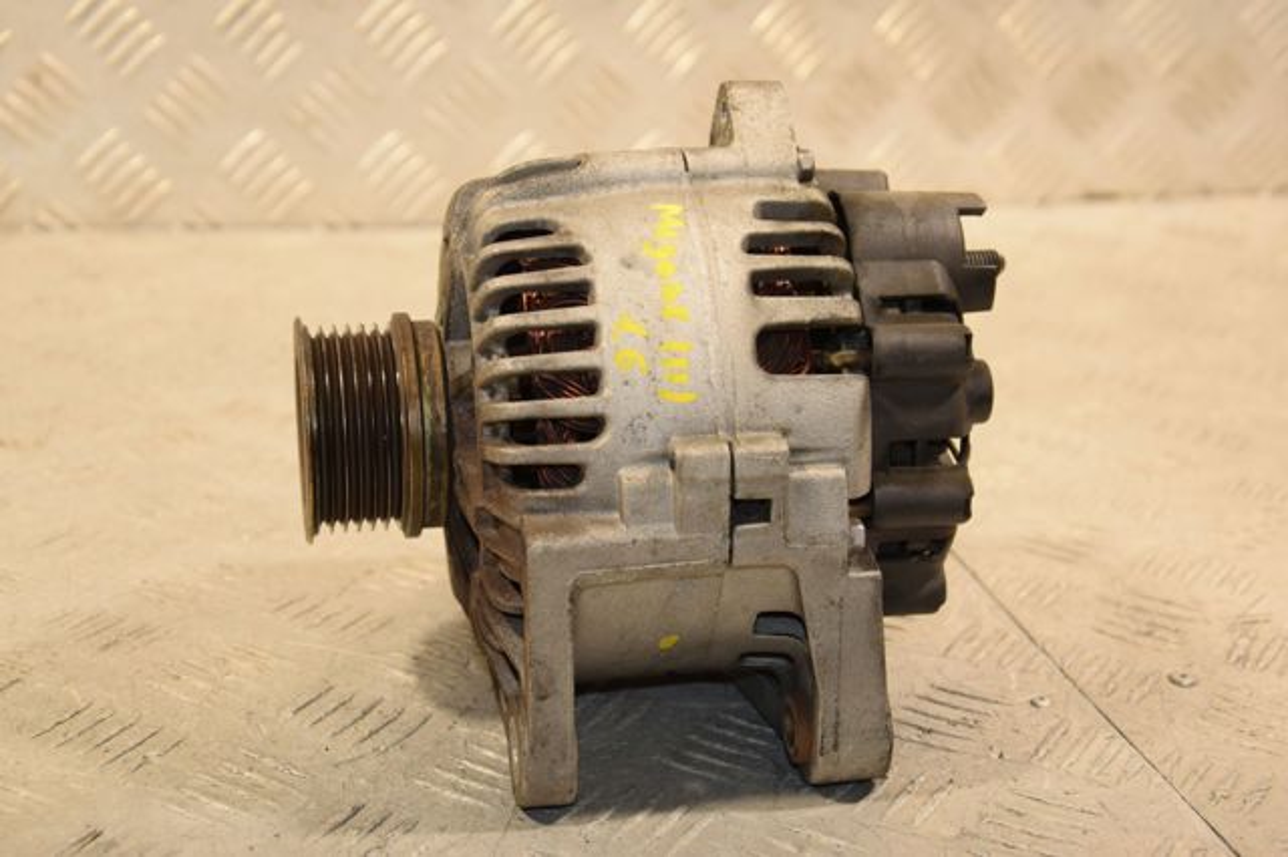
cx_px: 644
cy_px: 428
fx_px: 2414
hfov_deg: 29.9
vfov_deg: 20.1
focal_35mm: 68
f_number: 5.6
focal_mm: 45
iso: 800
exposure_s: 1/200
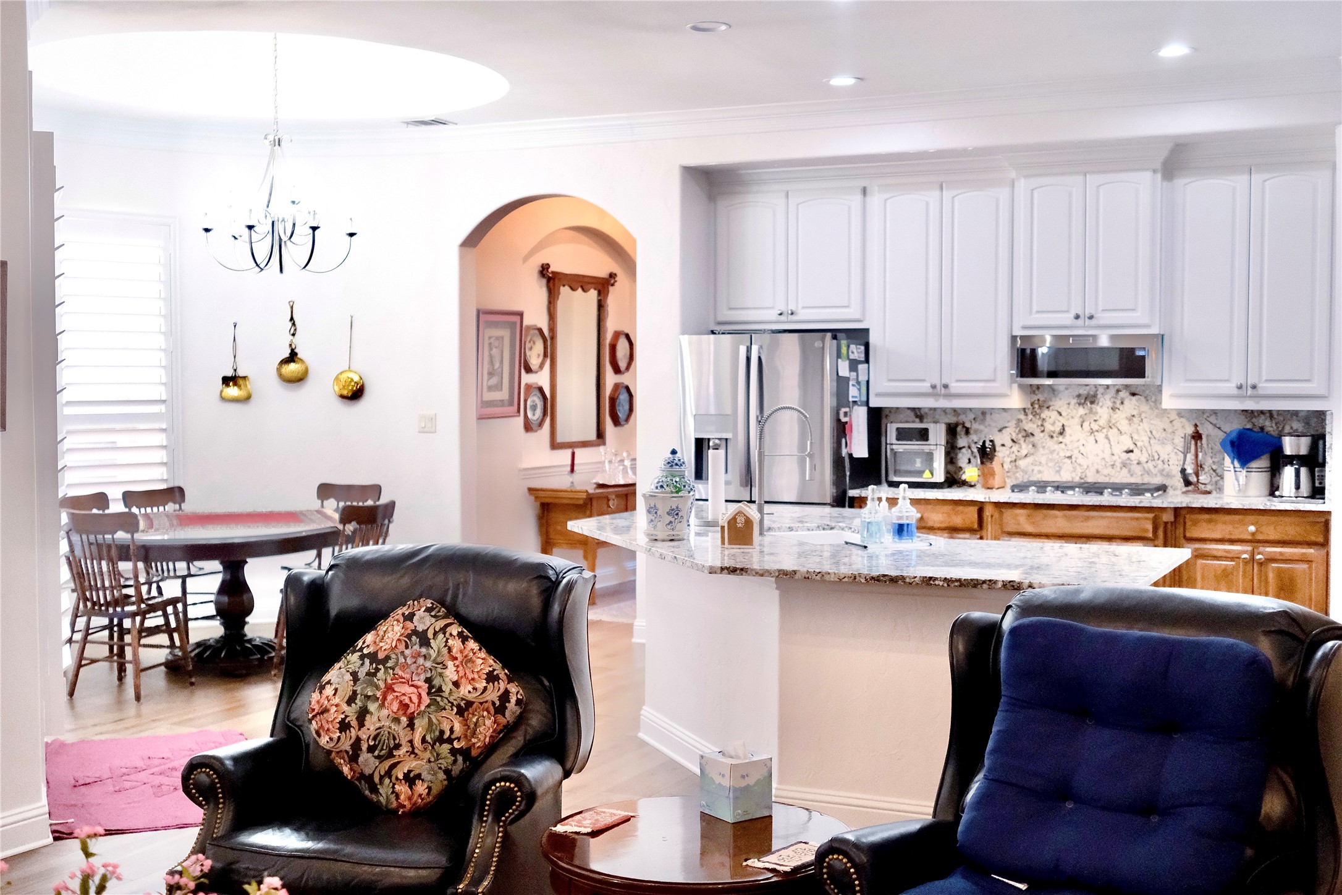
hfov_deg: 47.4
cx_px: 671
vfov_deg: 32.6
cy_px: 448
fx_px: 1528
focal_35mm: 41
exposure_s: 1/250
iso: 4000
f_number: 2.8
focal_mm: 27
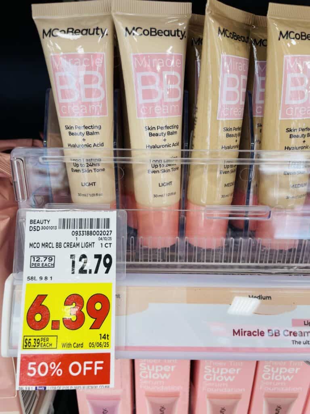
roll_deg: -0.9
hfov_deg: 53.1
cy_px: 207
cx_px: 155
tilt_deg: -20.7
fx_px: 310
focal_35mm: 26
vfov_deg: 67.3
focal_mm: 4.2
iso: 50
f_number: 1.6
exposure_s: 1/63
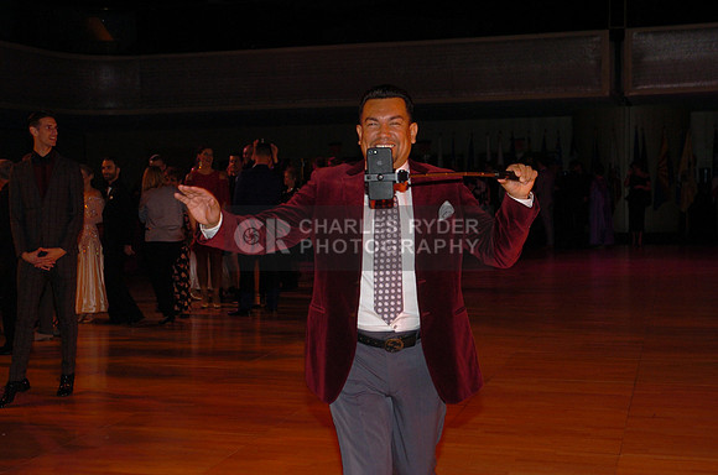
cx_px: 359
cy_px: 238
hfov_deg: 37.9
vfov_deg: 25.6
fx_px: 1045
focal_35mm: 52
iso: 250
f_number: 5.6
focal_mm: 35
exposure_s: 1/125
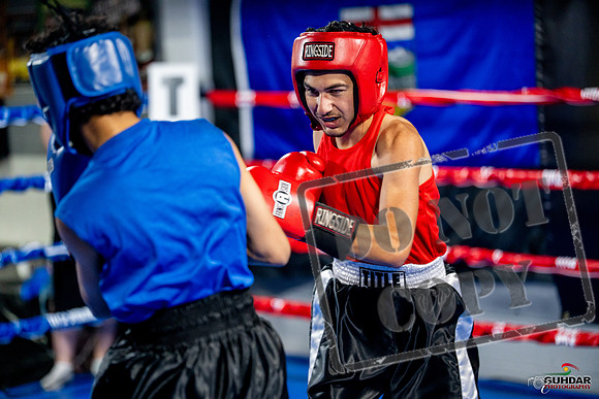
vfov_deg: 13.7
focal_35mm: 100
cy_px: 200
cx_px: 300
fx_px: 1664
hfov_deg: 20.4
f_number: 2
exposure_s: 1/800
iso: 4000
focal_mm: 100
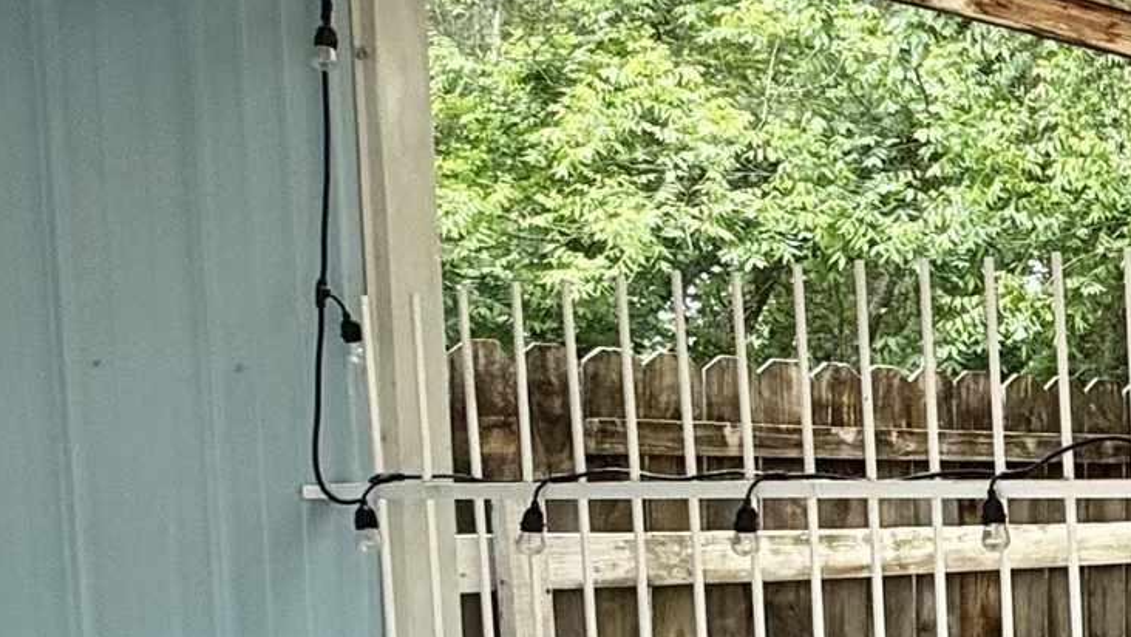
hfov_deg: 21.6
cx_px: 2024
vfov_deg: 18.6
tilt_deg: -2.3
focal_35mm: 64
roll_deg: +1.7
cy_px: 530
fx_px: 1920
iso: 50
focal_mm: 2.22
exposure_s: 1/135
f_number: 2.2
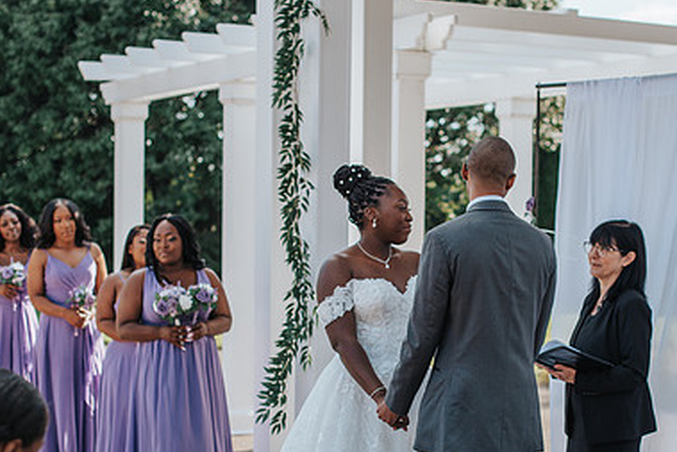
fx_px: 1486
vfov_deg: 17.3
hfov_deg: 25.6
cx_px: 409
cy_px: 285
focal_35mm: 79
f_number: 2.5
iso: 200
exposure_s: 1/2500
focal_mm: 50
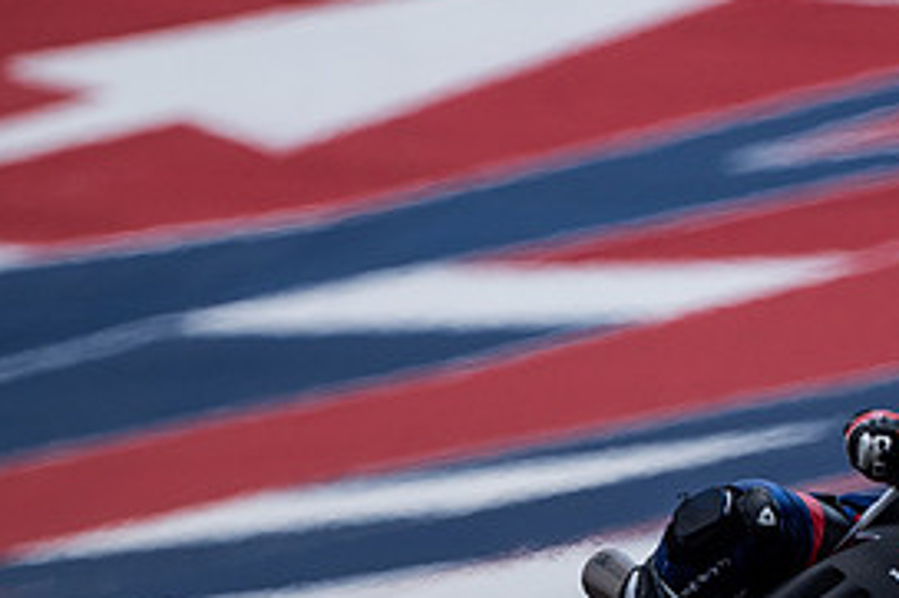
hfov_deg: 1.3
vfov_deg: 0.9
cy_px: 619
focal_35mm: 1600
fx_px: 39930
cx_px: 664
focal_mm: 500
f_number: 5.6
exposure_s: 1/2500
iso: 320
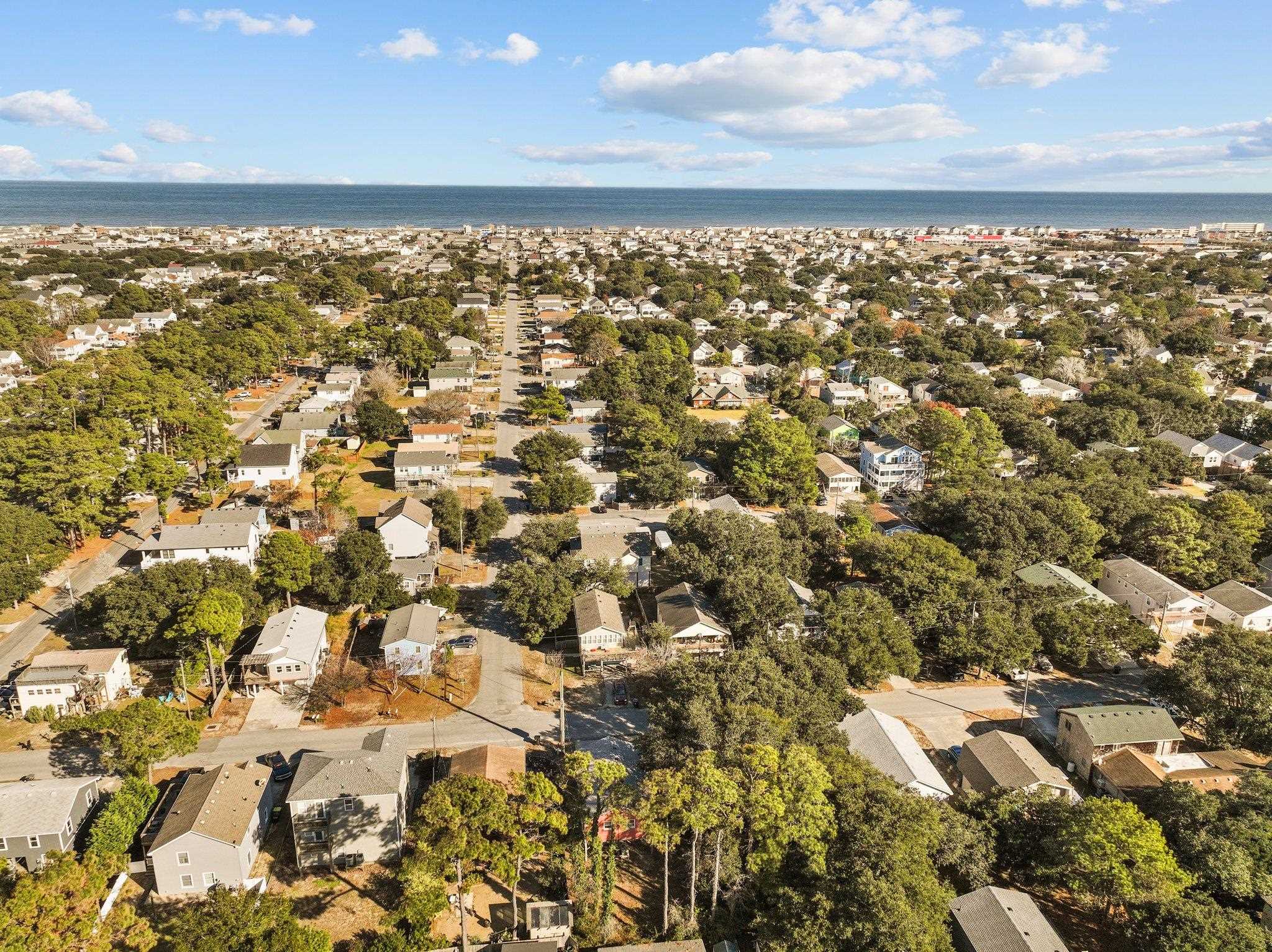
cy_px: 476
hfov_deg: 71.6
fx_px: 881
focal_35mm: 24
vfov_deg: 56.8
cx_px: 636
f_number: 2.8
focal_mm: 12.29
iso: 110
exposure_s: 1/3200
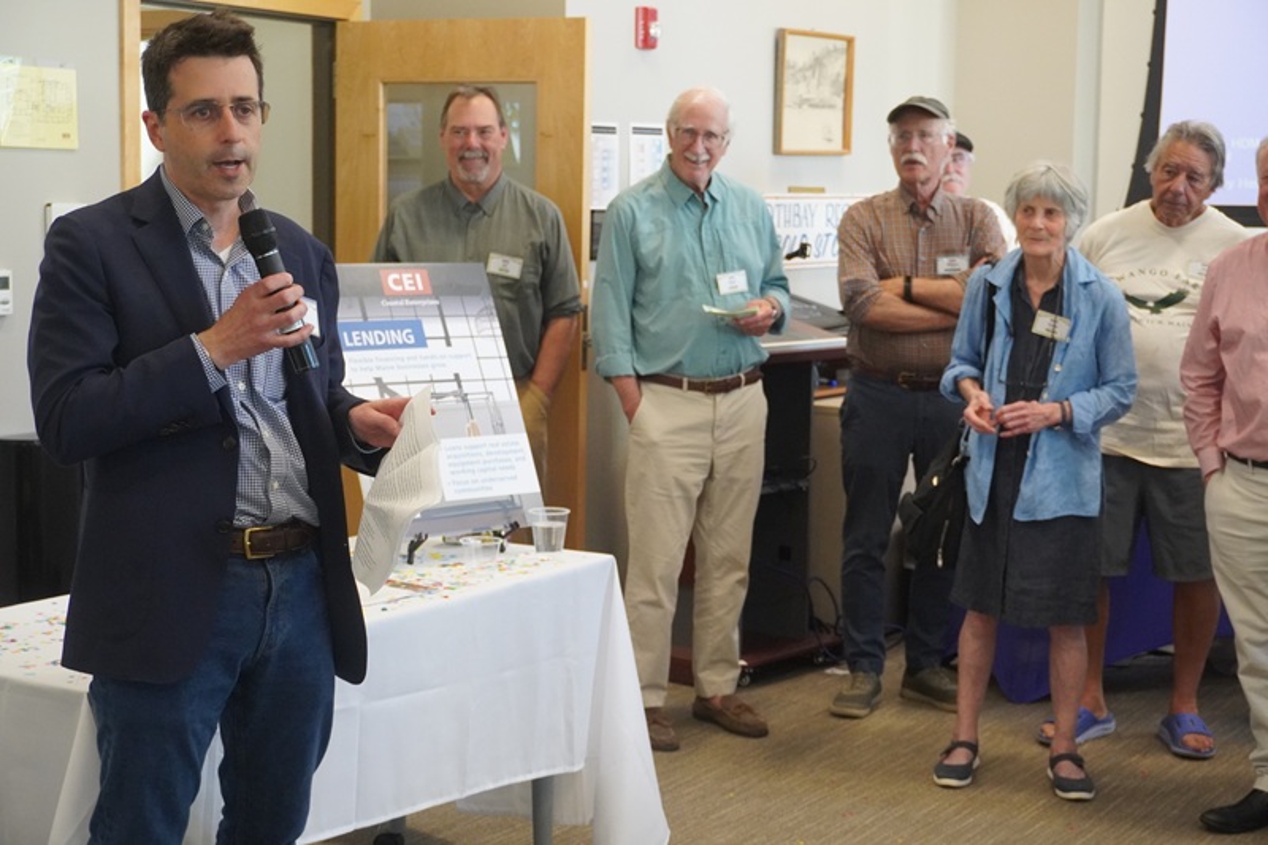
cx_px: 634
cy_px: 422
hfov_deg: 34.2
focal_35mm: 58
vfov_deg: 23.2
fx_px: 2060
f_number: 5.6
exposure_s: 1/160
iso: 3200
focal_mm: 39
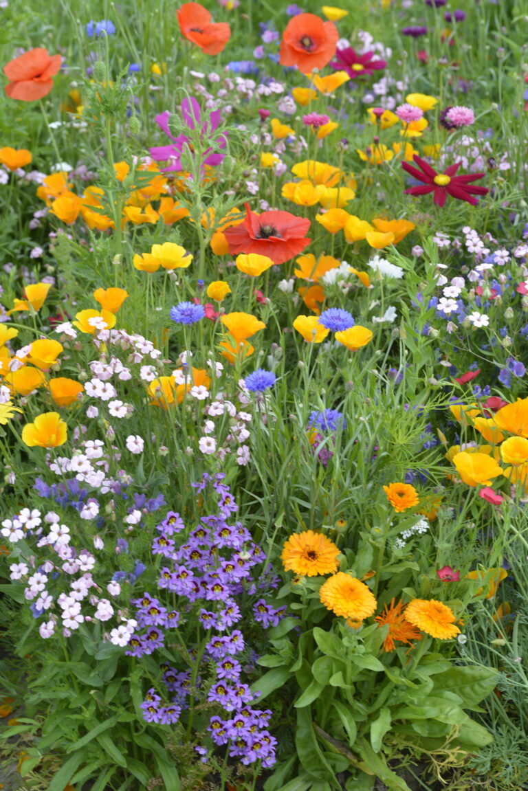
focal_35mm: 105
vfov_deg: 19.5
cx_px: 264
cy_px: 396
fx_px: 2308
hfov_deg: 13.0
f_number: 7.1
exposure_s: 1/80
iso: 100
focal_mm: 105
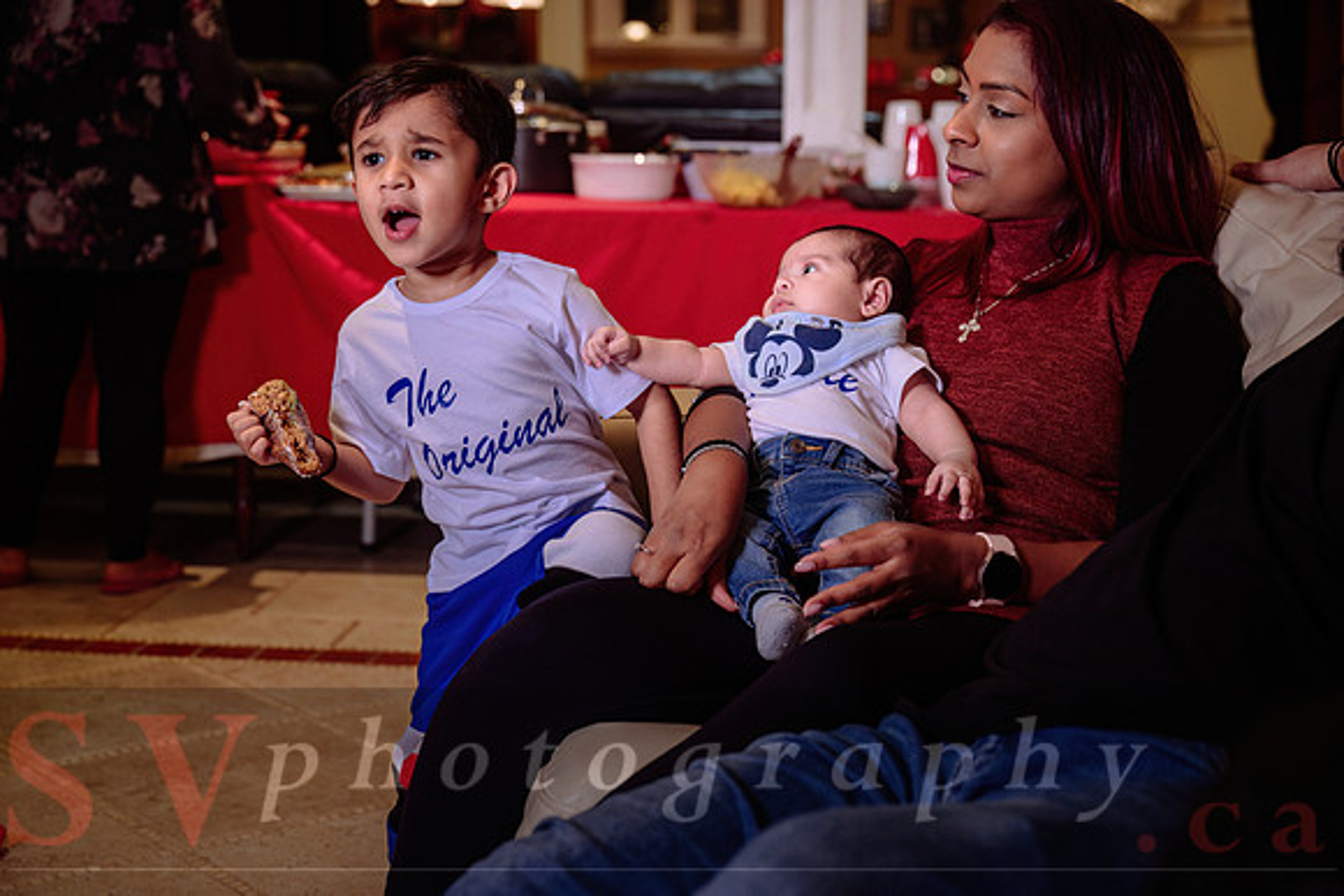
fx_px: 2128
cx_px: 672
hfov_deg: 35.0
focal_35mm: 57
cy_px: 448
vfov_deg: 23.8
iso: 500
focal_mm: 57
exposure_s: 1/60
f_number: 4
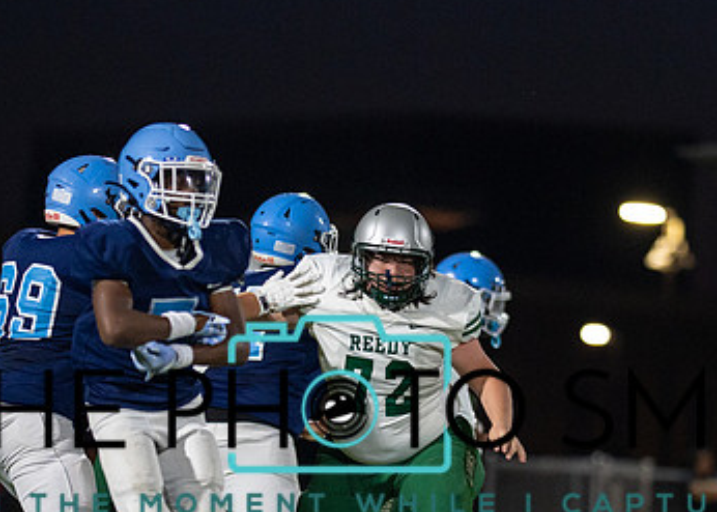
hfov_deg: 5.2
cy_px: 406
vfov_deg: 3.7
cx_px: 444
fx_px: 7940
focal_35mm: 390
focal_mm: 135
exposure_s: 1/1000
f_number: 1.8
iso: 1000
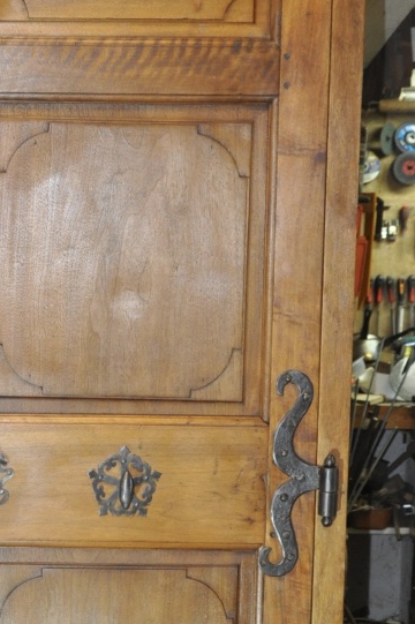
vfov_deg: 24.3
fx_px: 1439
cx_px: -35
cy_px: 423
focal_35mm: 83
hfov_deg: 16.0
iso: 800
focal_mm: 25
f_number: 4
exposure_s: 1/60
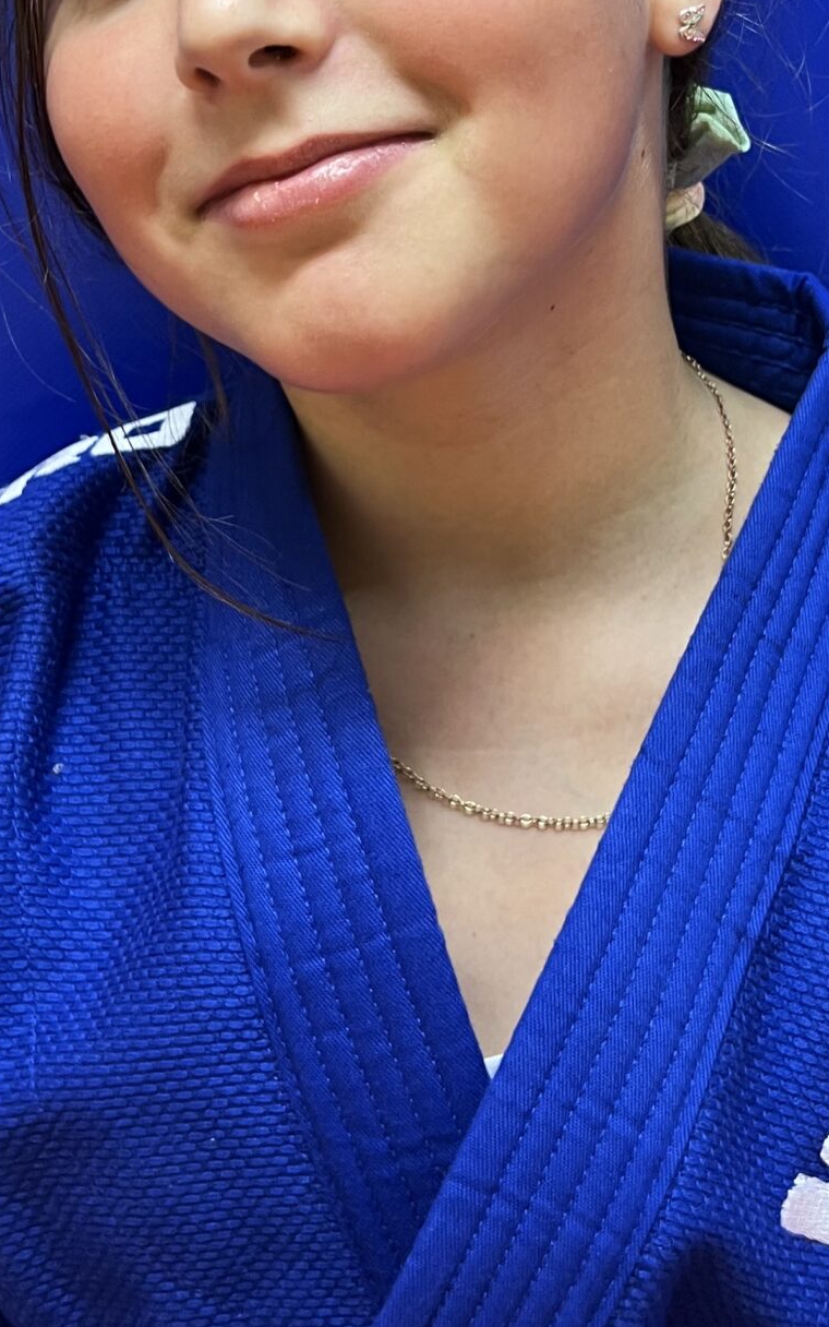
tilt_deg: -13.2
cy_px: 268
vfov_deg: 34.1
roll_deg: +0.5
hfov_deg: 22.3
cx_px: 474
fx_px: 2097
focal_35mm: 58
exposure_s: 1/50
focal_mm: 5.7
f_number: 1.5
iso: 125
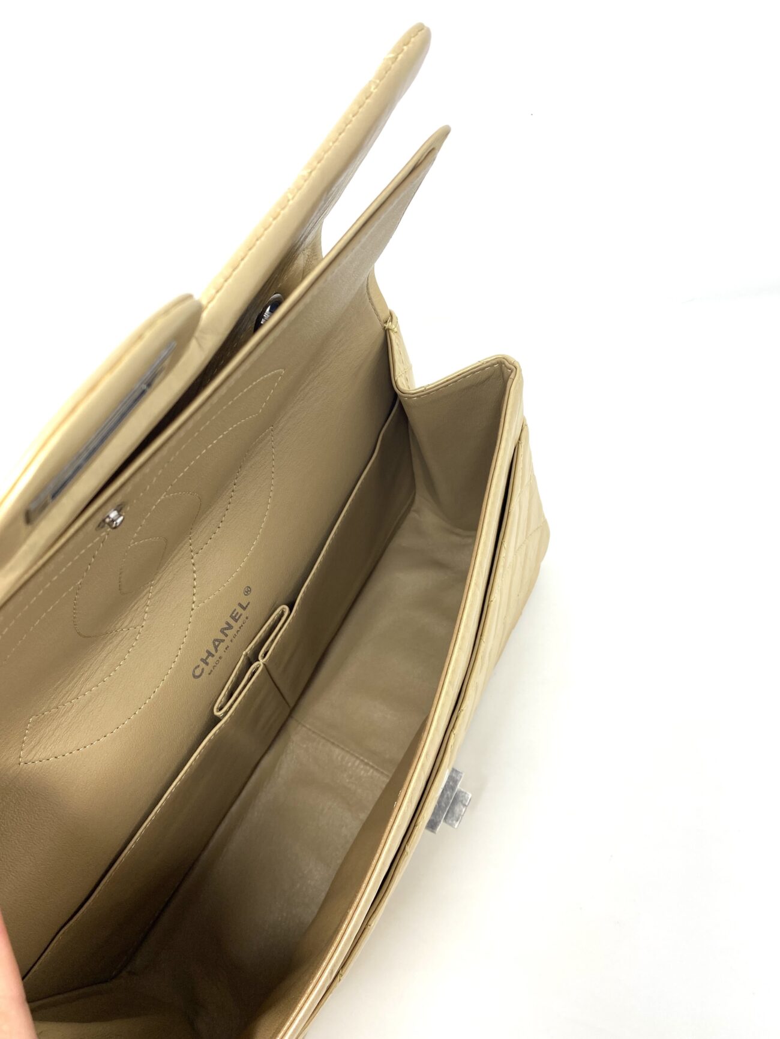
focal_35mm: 26
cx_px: 390
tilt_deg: -60.8
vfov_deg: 67.3
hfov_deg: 53.1
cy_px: 520
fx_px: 781
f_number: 1.8
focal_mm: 4.25
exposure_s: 1/184
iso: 32
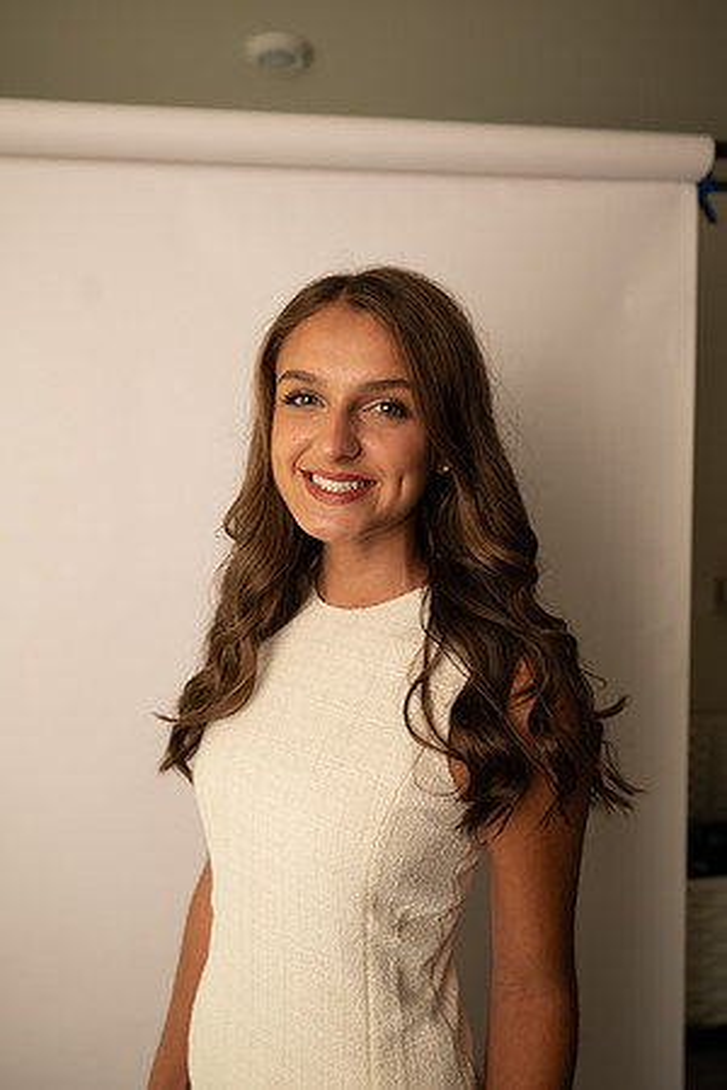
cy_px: 545
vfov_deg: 73.7
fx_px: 727
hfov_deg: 53.1
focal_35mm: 24
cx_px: 364
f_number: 3.2
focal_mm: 24
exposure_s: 1/160
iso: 100
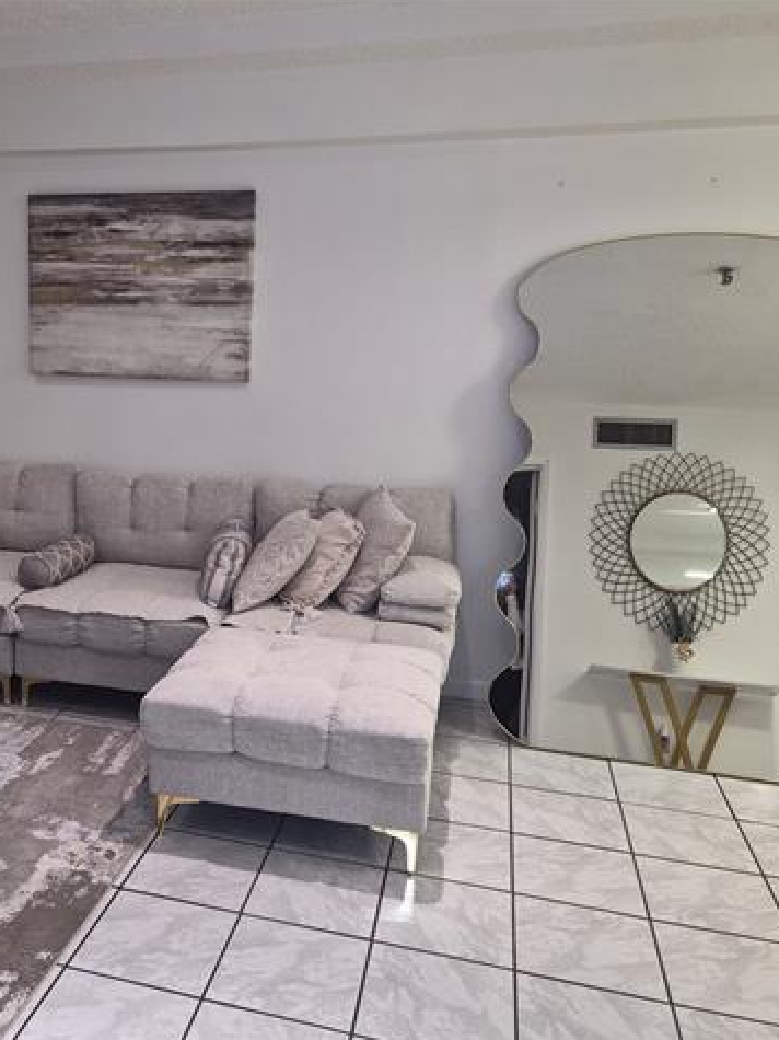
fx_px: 931
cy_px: 523
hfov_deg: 44.0
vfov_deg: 58.4
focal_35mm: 31
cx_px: 199
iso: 125
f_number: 1.8
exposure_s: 1/40
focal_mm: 5.4
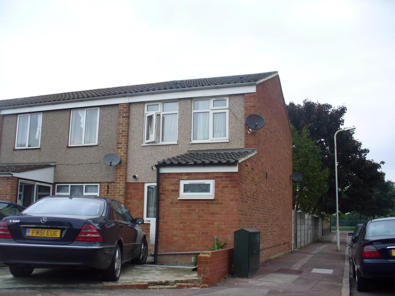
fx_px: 422
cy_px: 148
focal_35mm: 37
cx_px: 198
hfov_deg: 50.1
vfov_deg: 38.7
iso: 80
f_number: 2.8
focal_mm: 6.1
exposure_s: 1/320
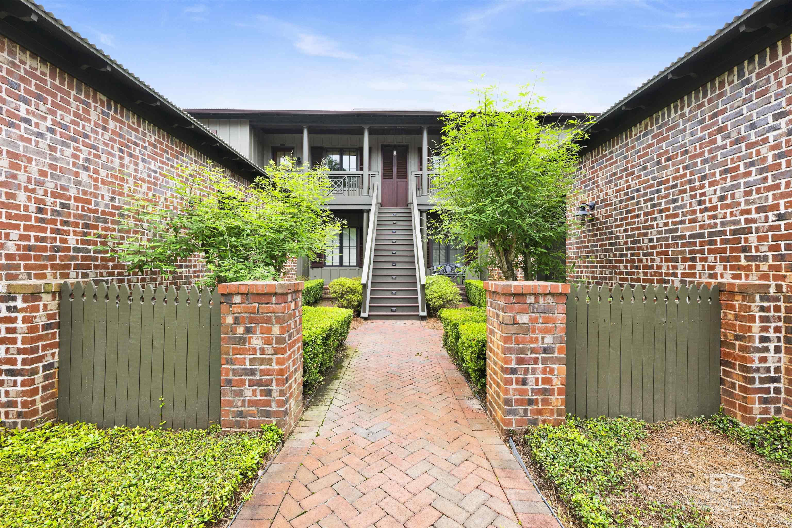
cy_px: 264
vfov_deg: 81.2
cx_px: 396
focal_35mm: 14
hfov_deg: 104.3
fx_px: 308
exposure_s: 1/100
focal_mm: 14
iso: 400
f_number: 11
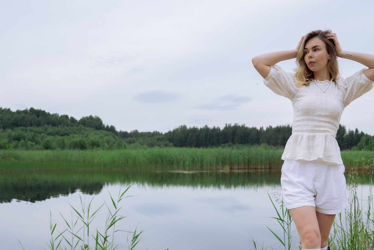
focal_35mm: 45
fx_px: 468
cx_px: 207
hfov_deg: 43.5
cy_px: 164
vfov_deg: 29.7
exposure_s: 1/400
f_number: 3.5
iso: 160
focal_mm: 28
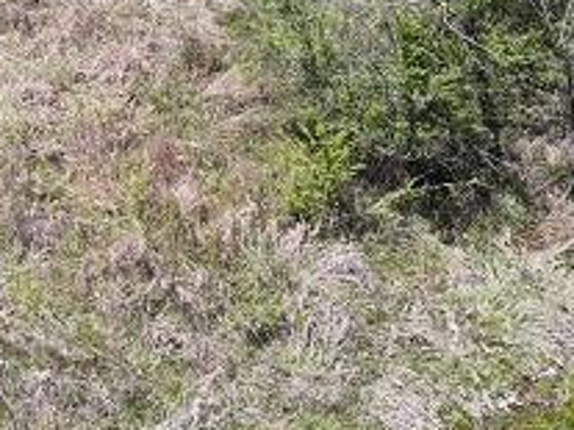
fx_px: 1922
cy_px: -157
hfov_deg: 14.5
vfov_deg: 12.3
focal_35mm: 116
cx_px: -516
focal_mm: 12.29
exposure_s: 1/1600
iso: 140
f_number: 2.8
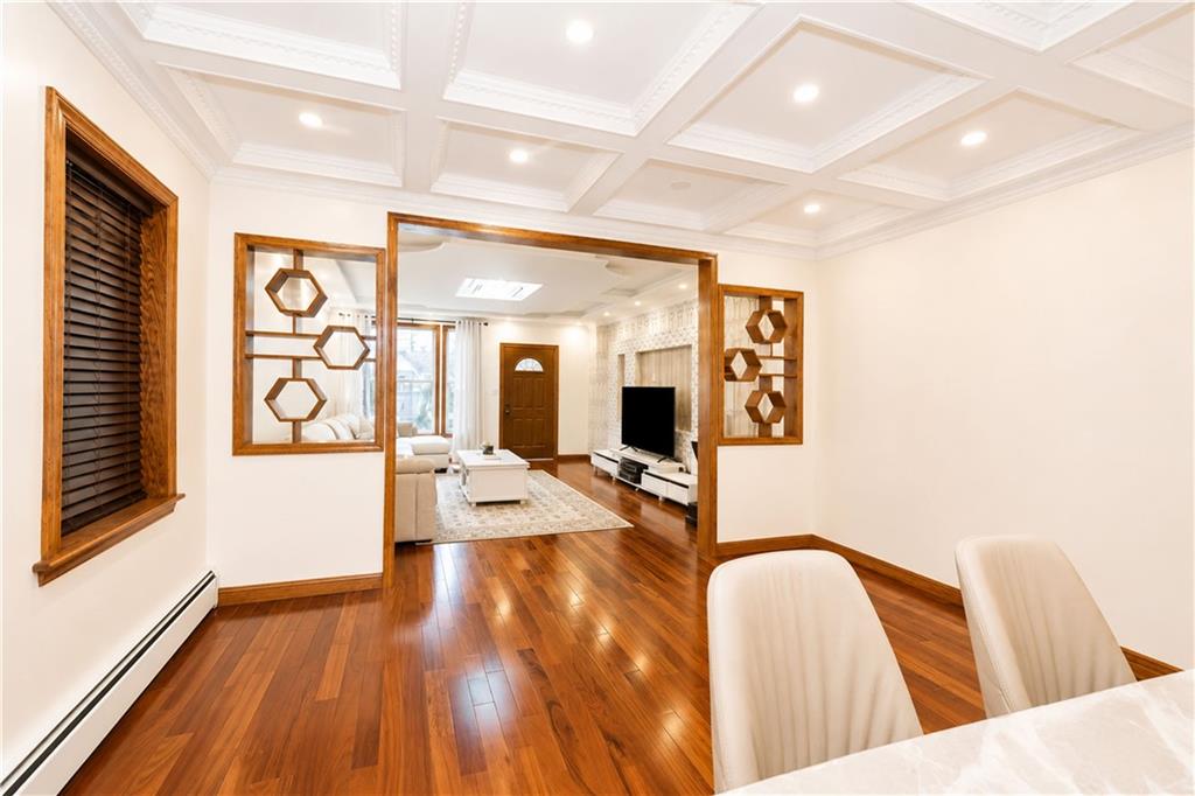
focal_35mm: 15
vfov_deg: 77.3
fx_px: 498
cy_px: 398
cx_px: 598
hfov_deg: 100.4
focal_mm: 10
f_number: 8
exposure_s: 1/100
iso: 1600
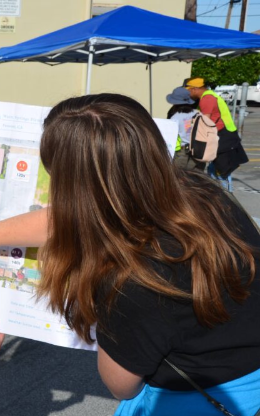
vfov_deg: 33.5
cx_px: -59
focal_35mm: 61
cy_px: 210
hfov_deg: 19.9
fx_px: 692
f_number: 11
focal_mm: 26
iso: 100
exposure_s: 1/180
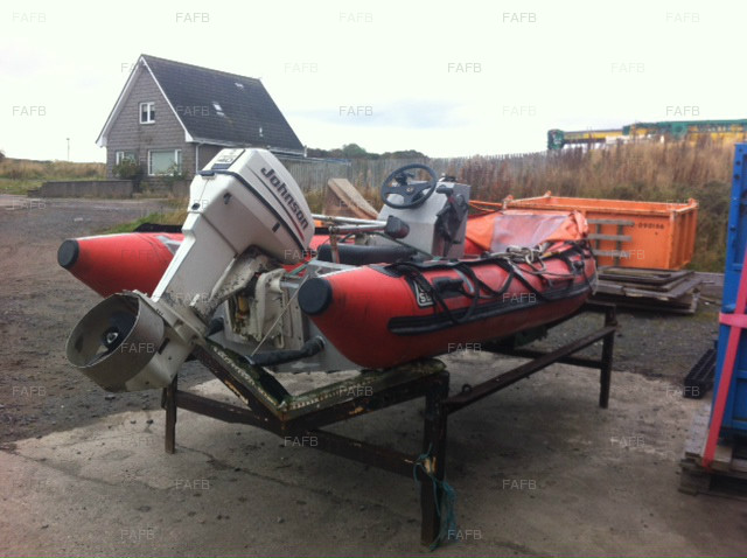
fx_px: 754
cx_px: 374
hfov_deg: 52.7
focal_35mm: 35
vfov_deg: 40.6
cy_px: 279
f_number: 2.8
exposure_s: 1/129
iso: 80
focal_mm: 3.85
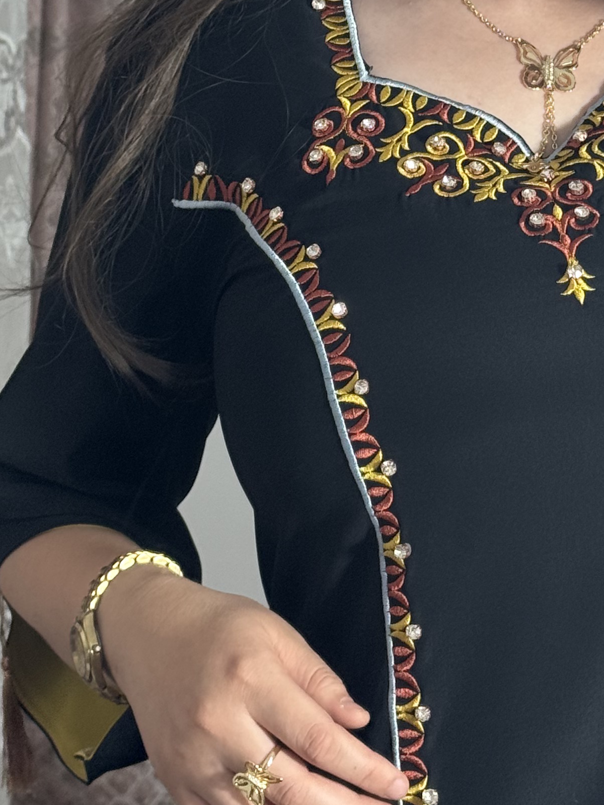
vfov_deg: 16.2
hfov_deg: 12.2
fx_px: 2814
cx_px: 414
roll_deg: -4.9
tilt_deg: -20.4
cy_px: 165
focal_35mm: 121
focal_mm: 6.8
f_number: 1.8
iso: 50
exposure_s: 1/121
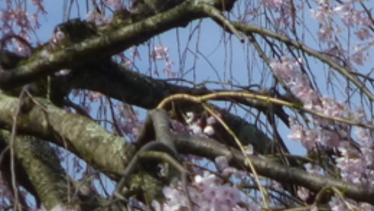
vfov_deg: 2.0
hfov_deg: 3.5
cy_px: 717
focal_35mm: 605
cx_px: 796
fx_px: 6003
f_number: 5.2
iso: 100
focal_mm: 16.1
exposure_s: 1/500
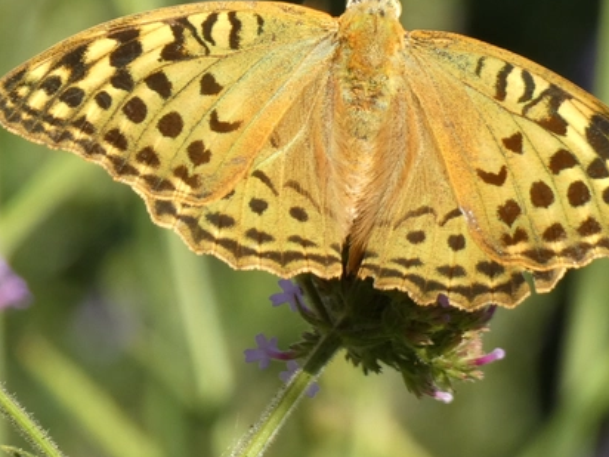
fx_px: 12825
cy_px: 146
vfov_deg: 2.0
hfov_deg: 2.7
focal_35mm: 729
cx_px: 361
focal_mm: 84
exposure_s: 1/100
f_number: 5.6
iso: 125
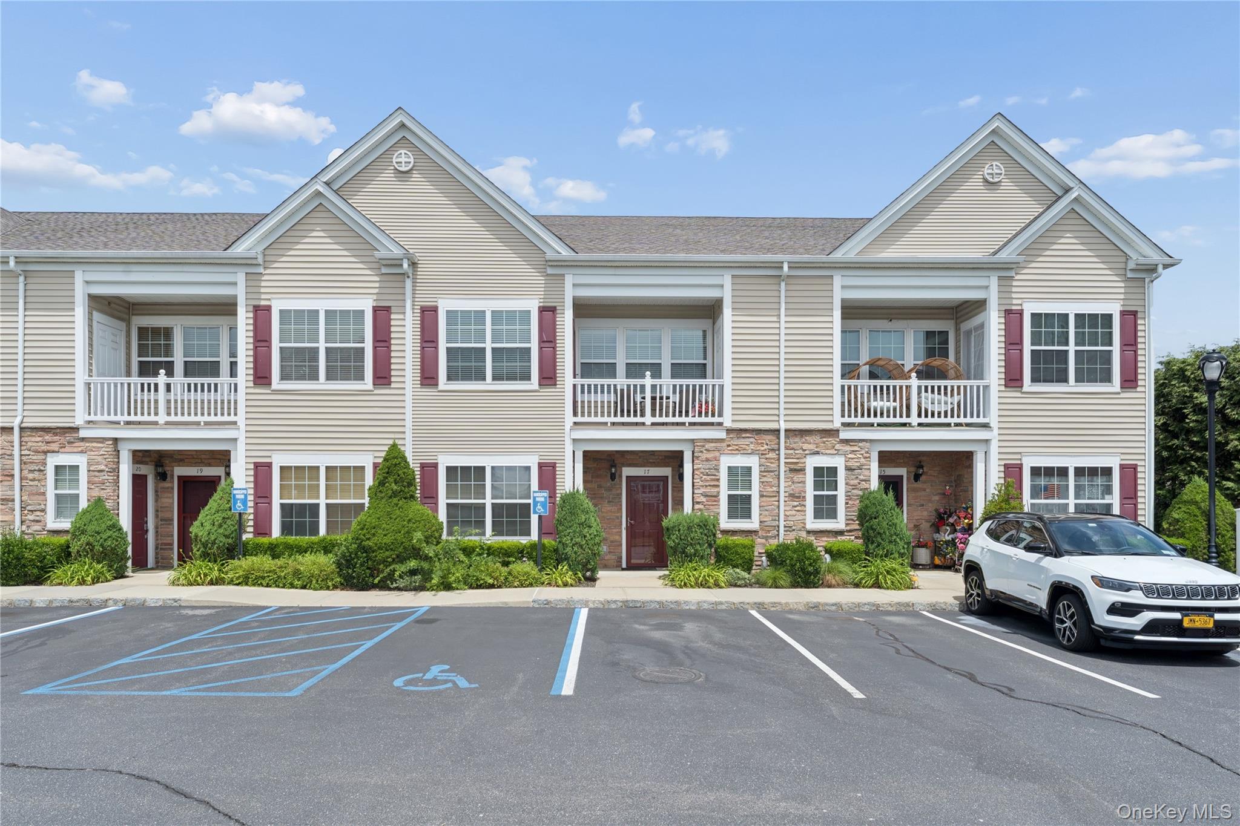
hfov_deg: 84.8
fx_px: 678
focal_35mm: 20
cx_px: 620
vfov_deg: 62.7
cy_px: 413
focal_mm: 19.7
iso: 100
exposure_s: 1/125
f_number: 11
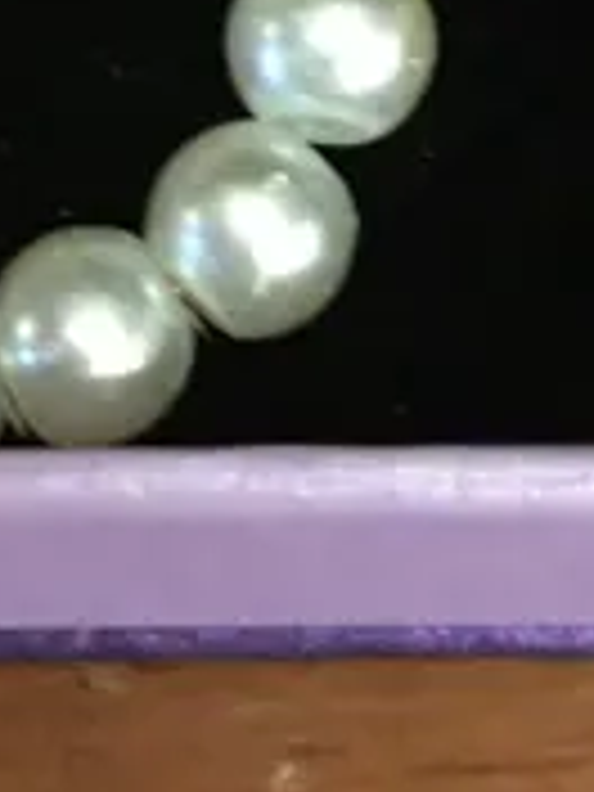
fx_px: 3867
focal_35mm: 169
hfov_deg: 8.8
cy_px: -932
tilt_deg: -61.3
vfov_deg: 10.5
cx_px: 414
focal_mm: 4.15
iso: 100
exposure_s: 1/17
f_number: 2.2
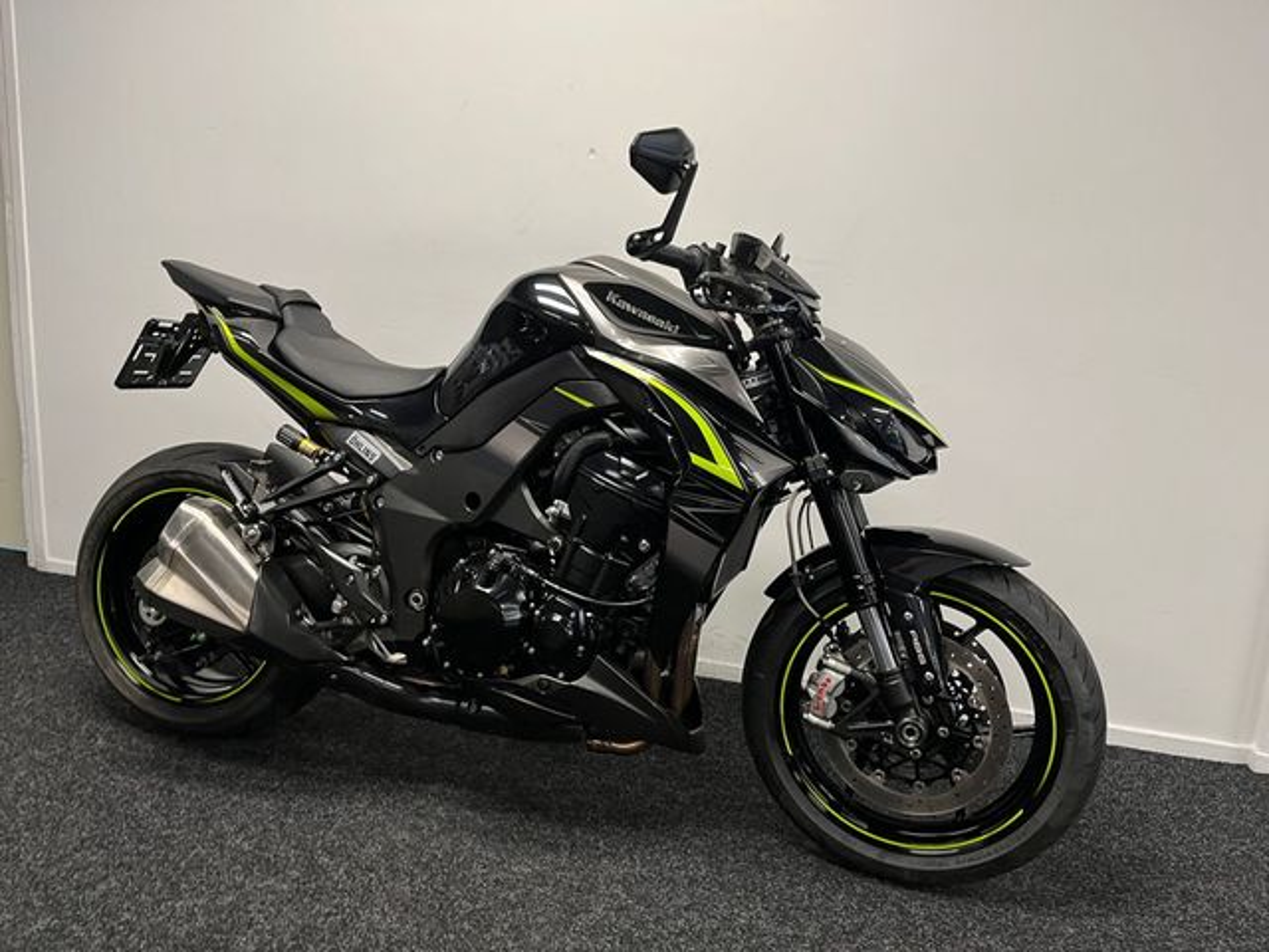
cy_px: 476
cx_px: 634
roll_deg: -2.9
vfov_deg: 53.1
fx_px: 953
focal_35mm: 26
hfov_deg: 67.3
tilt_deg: -10.3
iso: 80
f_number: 1.6
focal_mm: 5.1
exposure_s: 1/50
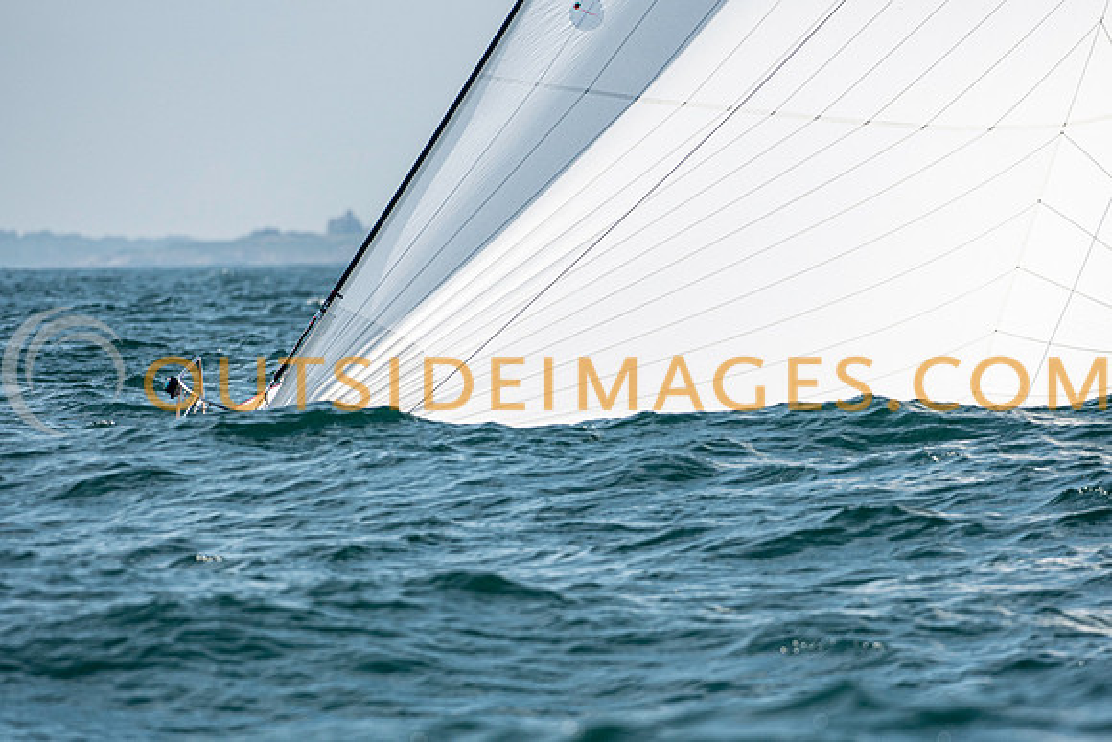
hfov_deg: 4.3
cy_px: 371
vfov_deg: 2.9
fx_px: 14828
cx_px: 556
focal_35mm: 480
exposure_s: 1/3200
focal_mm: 310
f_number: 5.6
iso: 400
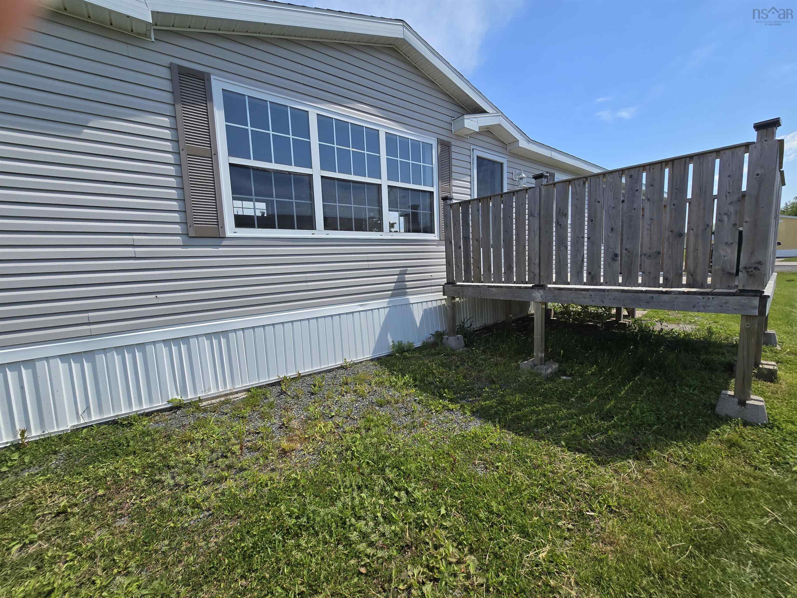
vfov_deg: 89.9
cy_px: 299
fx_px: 299
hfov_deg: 106.2
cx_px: 398
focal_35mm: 13
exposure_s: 1/1829
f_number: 2.2
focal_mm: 2.2
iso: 50
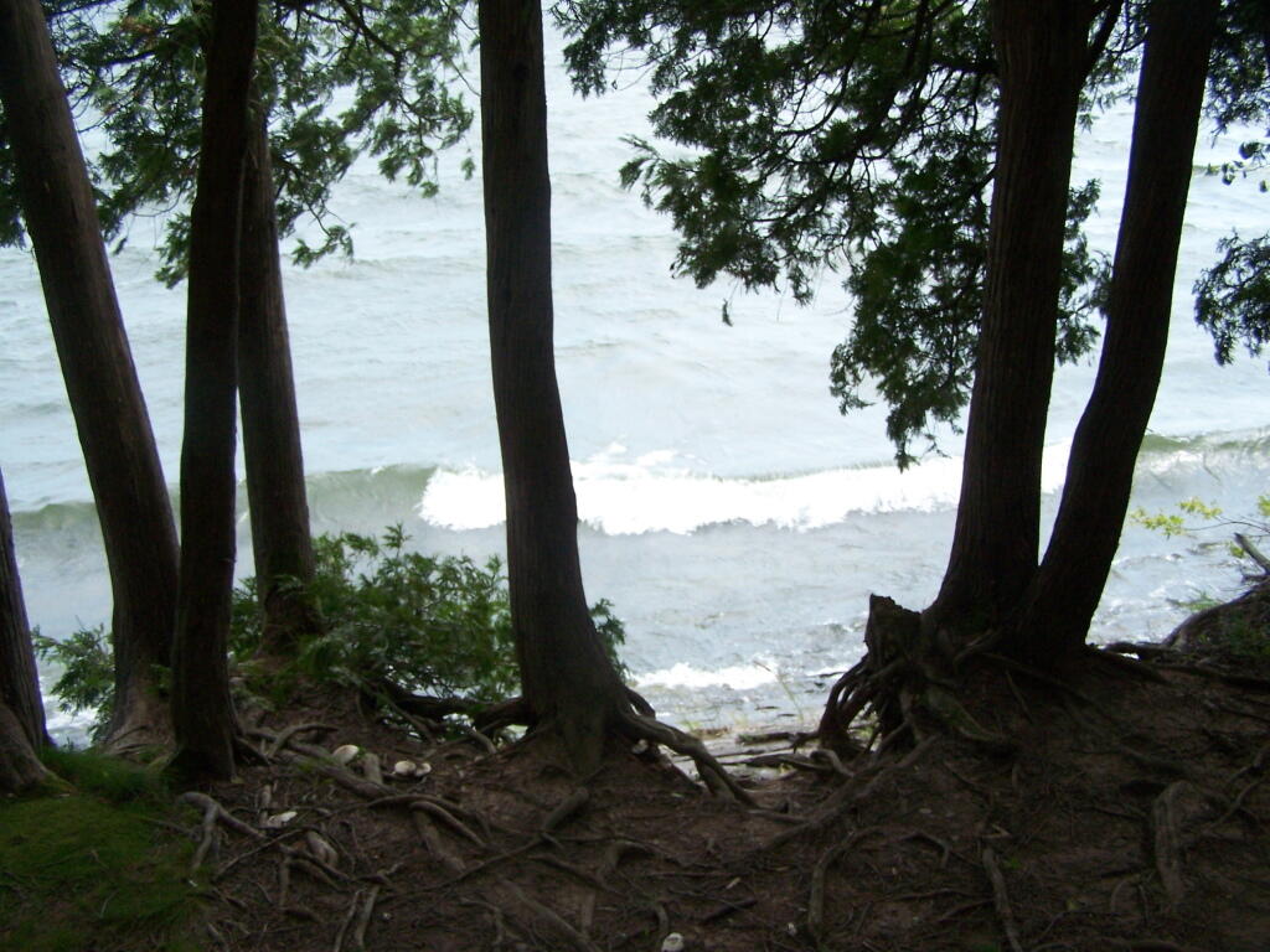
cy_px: 476
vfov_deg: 37.7
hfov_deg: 49.0
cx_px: 635
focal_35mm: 38
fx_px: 1394
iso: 200
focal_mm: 6.3
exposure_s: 1/1000
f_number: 2.8
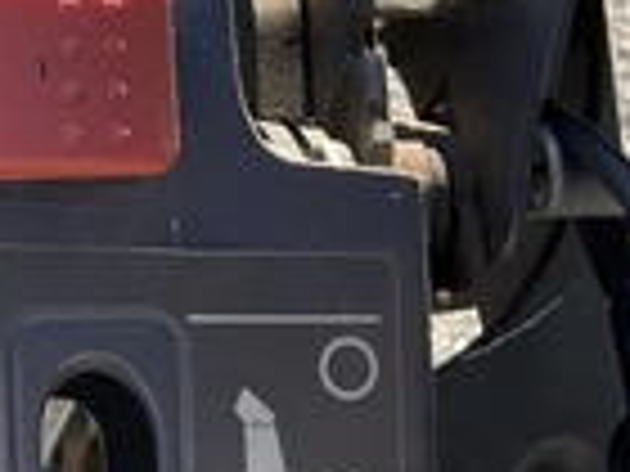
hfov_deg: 21.6
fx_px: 1511
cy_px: -54
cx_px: -158
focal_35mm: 83
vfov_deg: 17.2
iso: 25
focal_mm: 3
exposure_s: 1/519
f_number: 1.8
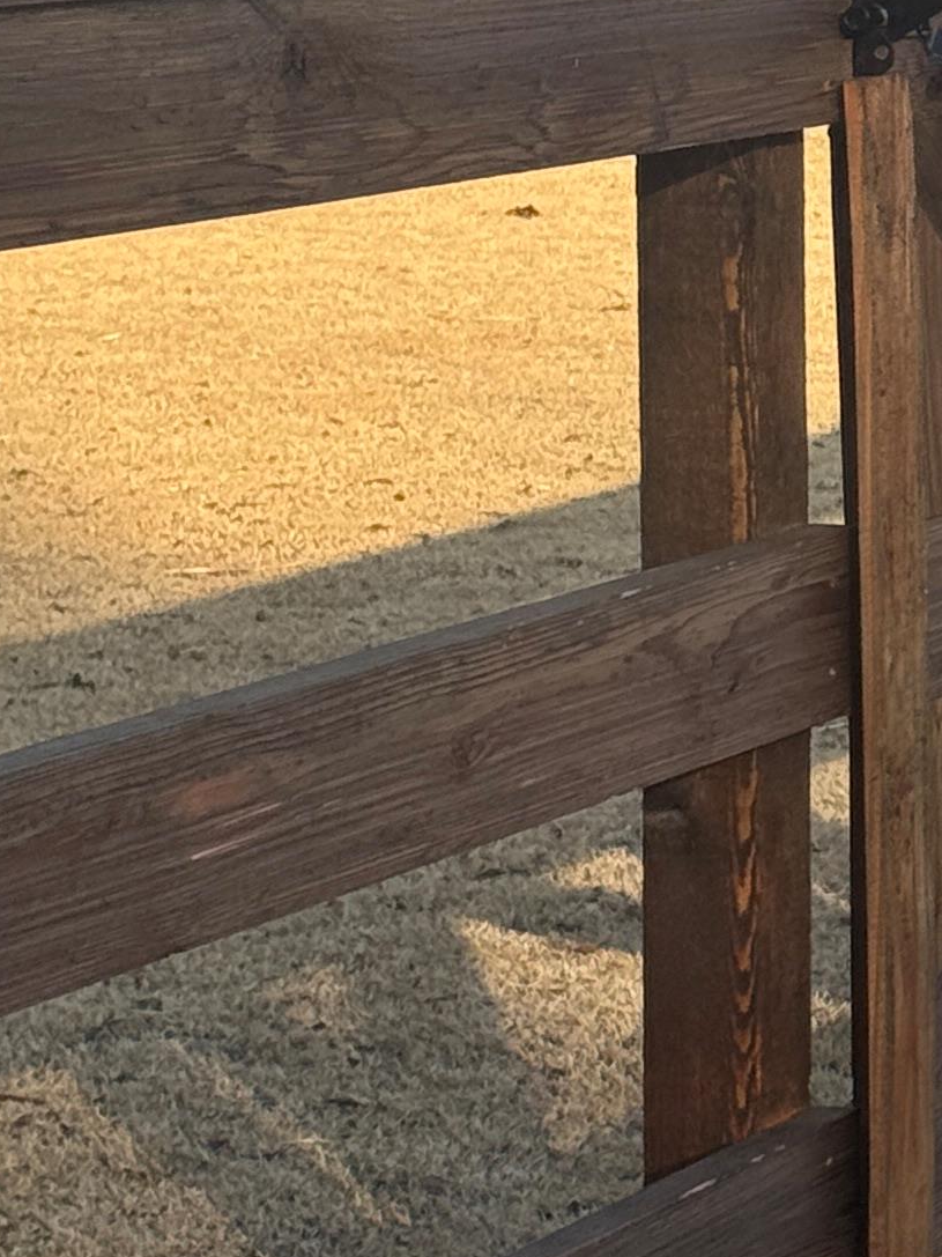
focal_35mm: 178
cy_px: 562
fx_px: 6460
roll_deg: -0.2
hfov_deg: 8.1
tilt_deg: -8.4
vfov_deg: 11.1
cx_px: 1571
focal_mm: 6.76
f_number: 1.78
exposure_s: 1/2252
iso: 64
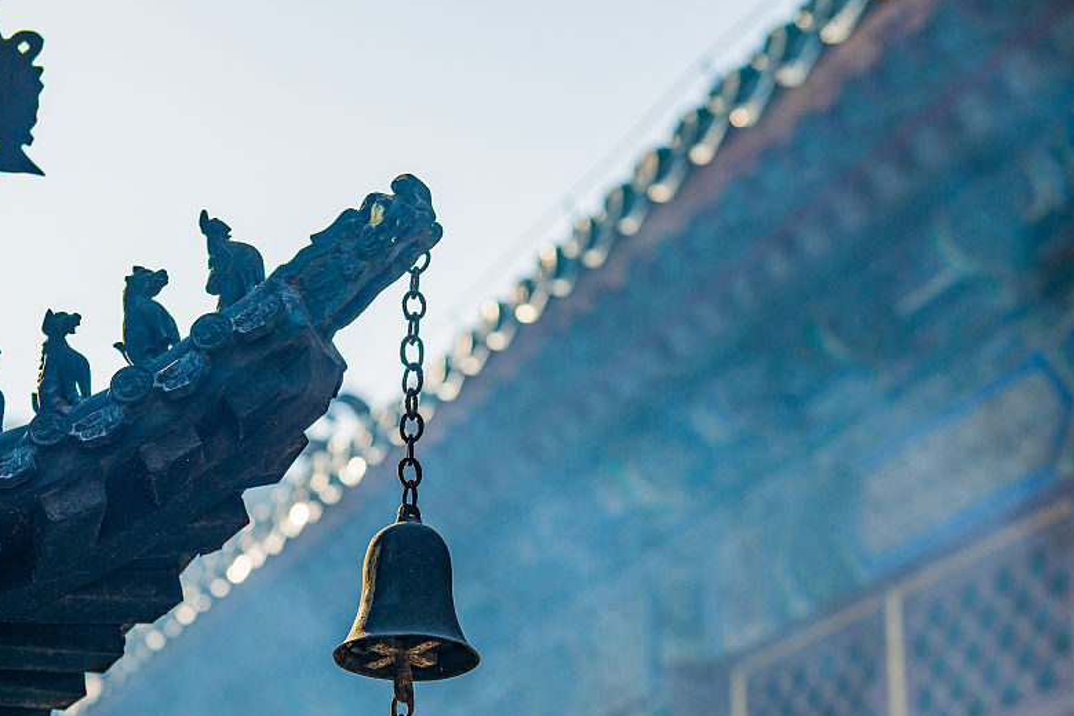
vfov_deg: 17.6
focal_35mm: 77
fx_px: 2297
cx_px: 398
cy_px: 546
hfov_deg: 26.2
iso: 100
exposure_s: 1/1250
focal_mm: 50
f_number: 3.5
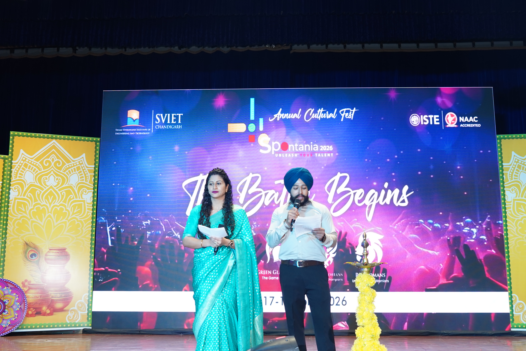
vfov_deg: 36.9
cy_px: 176
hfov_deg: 53.1
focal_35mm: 36
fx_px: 526
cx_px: 263
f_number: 4
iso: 1000
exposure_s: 1/100
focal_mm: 24
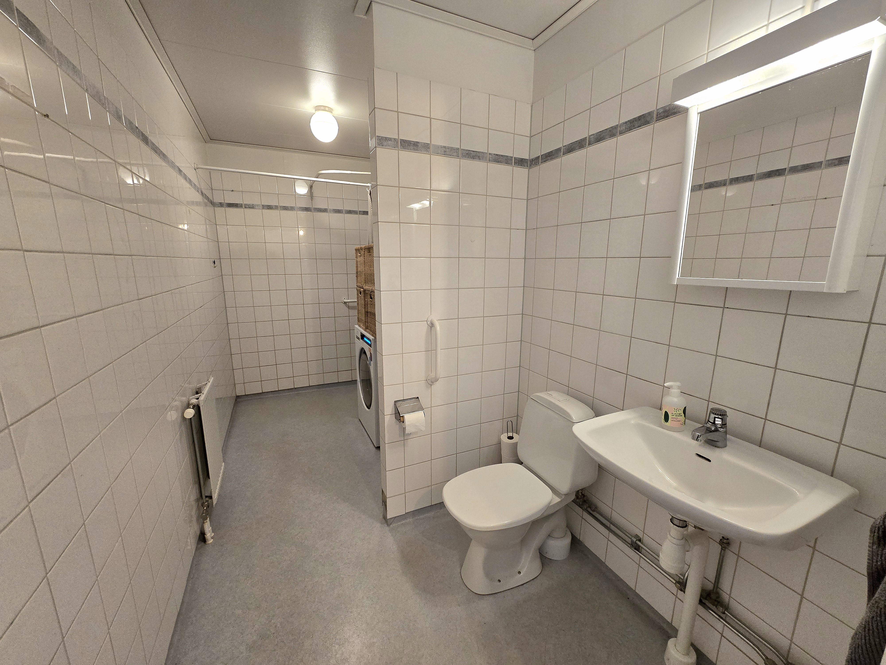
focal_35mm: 13
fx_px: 333
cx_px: 443
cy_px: 332
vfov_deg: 89.9
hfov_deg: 106.2
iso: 320
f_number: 2.2
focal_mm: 2.2
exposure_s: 1/50
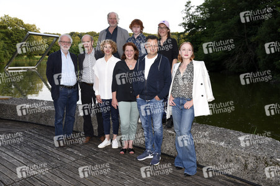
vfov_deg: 42.3
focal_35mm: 31
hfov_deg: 60.3
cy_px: 93
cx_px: 140
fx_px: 241
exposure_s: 1/80
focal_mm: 31
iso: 400
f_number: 6.3
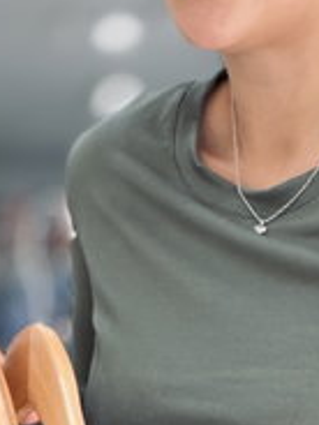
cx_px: 250
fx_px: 1069
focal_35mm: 87
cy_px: 505
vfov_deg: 21.0
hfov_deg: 16.9
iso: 64
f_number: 1.9
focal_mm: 2.71
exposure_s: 1/121
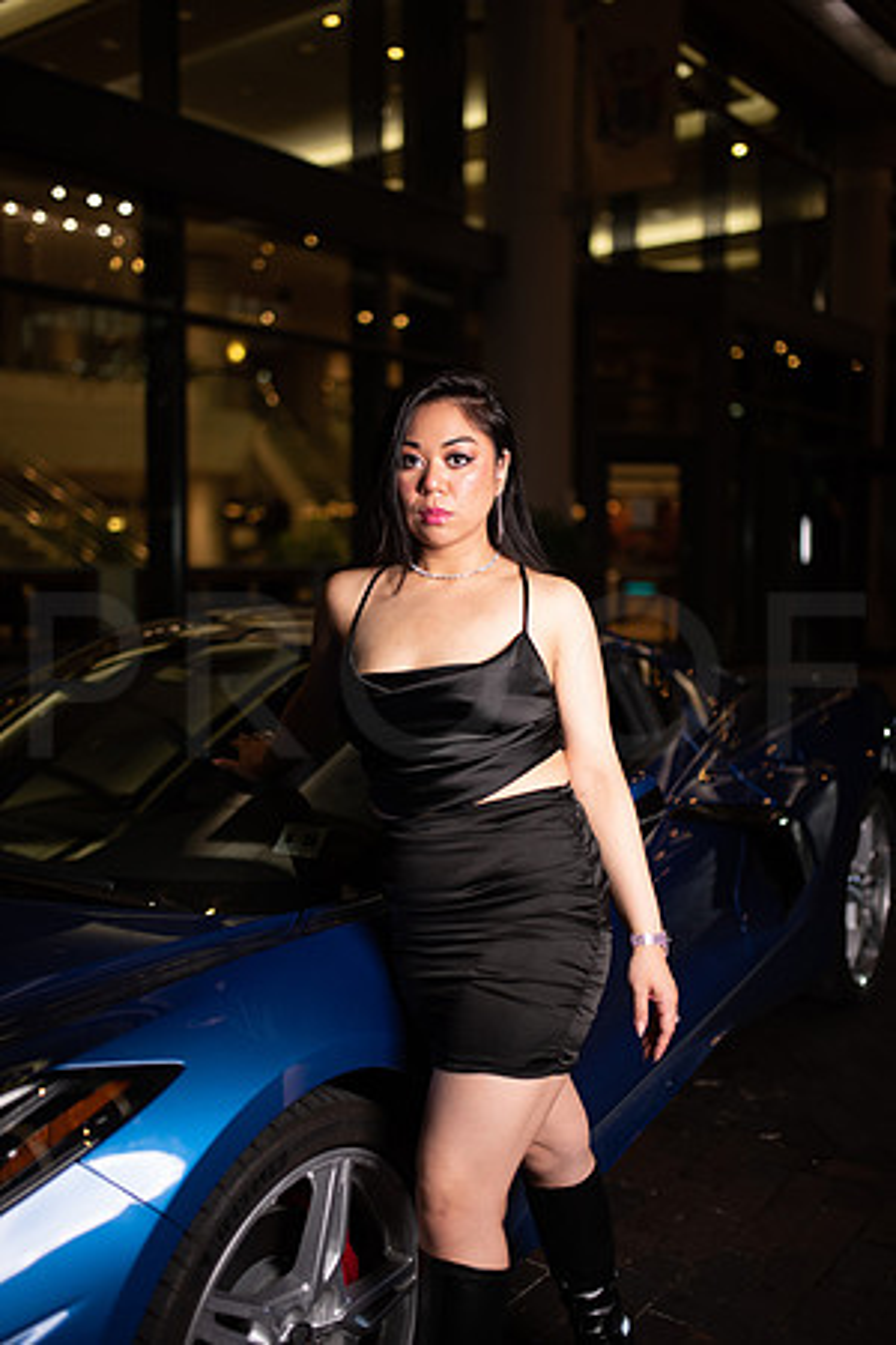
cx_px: 448
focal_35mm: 35
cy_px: 672
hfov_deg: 37.9
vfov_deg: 54.4
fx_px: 1307
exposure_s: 1/640
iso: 500
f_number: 1.4
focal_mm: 35
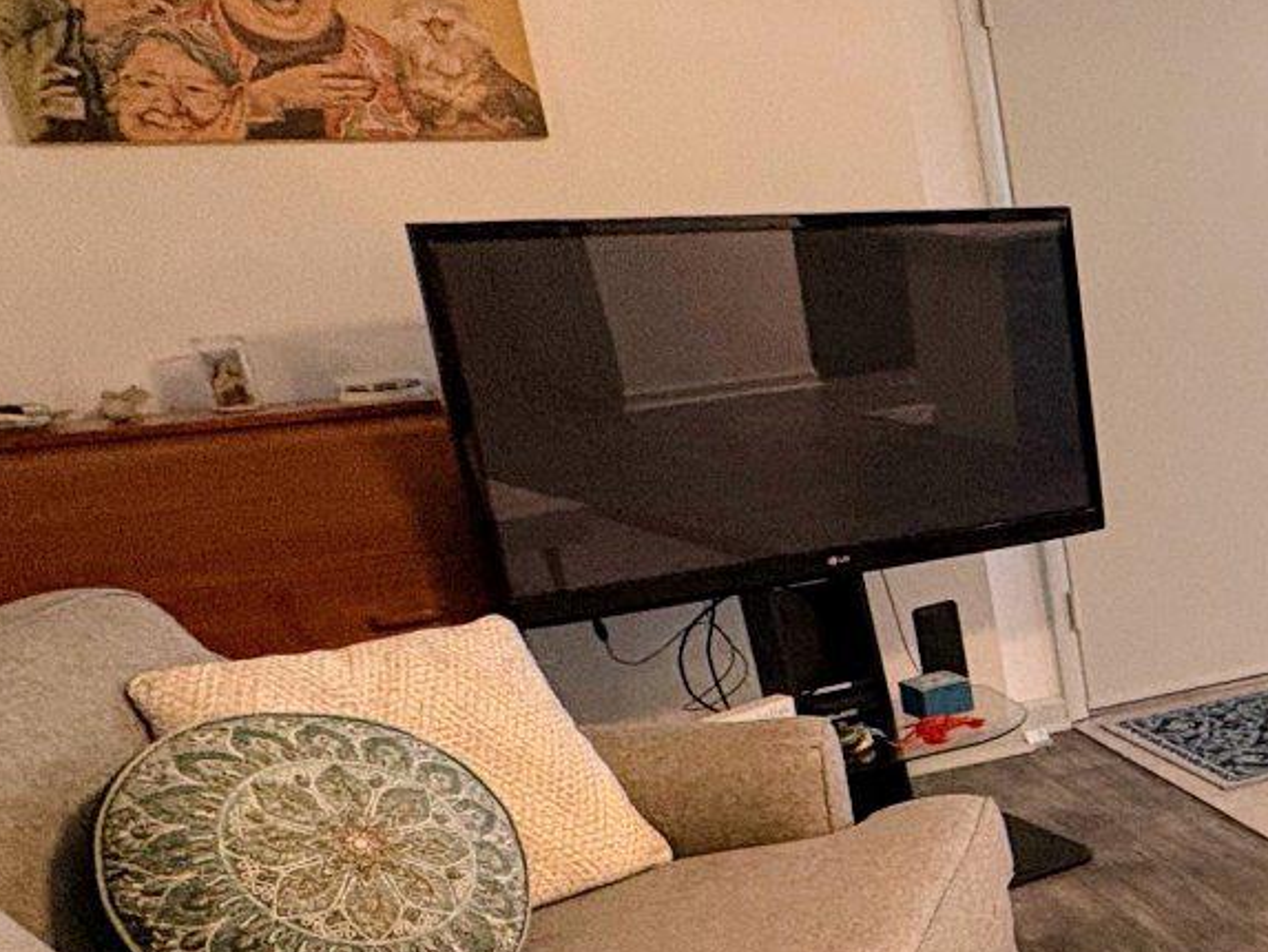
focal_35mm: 50
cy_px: 697
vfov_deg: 28.7
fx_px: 1832
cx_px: 1877
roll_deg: +1.4
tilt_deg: -16.6
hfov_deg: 27.3
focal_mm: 2.22
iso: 400
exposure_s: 1/60
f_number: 2.2
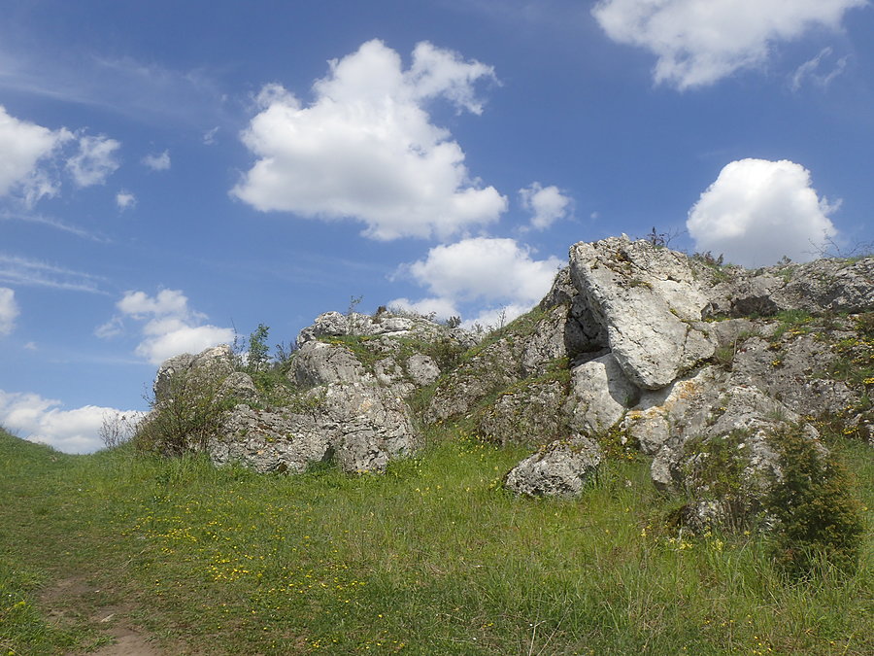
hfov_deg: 60.0
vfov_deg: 46.8
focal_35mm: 30
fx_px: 757
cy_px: 328
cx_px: 437
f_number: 9
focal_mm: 5.5
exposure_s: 1/200
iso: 100
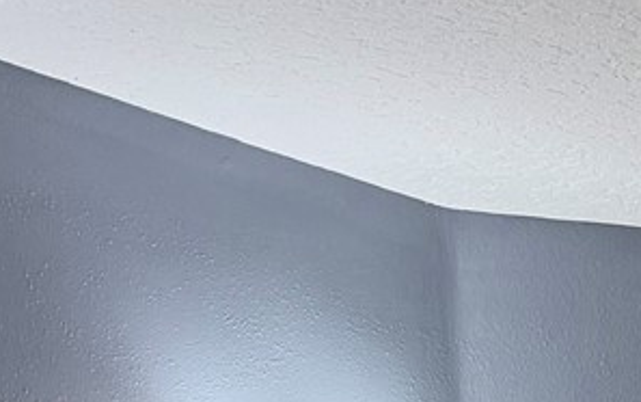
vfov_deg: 8.3
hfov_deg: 12.2
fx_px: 2395
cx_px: 1528
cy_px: 1169
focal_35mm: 137
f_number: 1.78
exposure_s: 1/155
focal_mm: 6.76
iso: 100
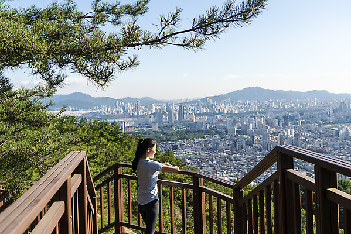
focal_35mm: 45
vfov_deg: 29.9
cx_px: 176
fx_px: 439
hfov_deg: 43.6
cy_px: 117
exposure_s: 1/1000
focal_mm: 45
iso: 250
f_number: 5.6
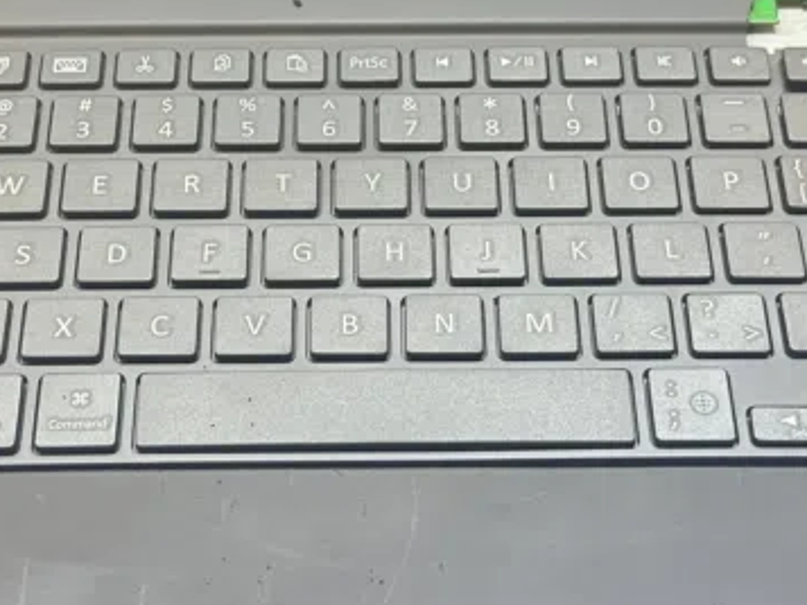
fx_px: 2006
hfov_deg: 22.7
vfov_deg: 17.0
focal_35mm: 86
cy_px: 79
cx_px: 384
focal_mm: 6.86
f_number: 1.78
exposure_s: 1/40
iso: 500
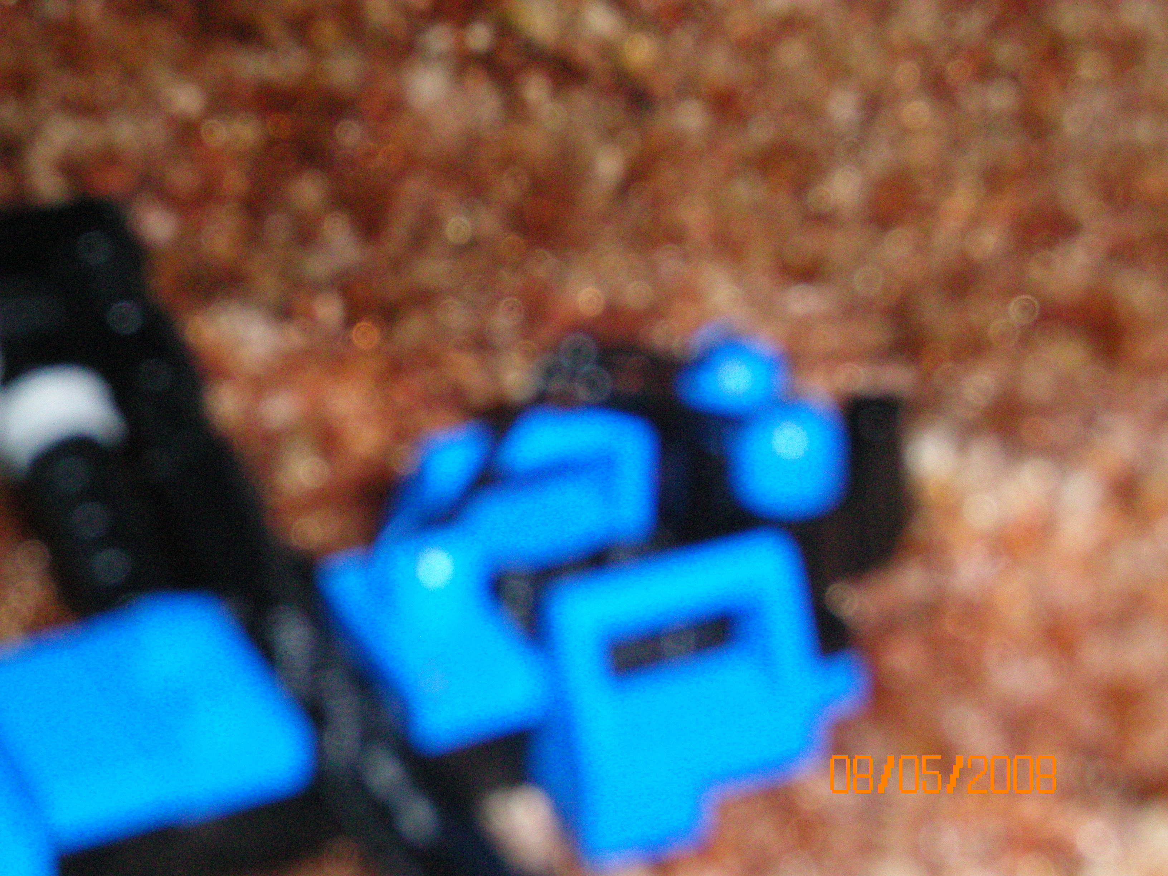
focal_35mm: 114
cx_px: 584
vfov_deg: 13.0
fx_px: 3847
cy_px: 438
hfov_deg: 17.3
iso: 400
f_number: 5.9
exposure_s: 1/125
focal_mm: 18.9
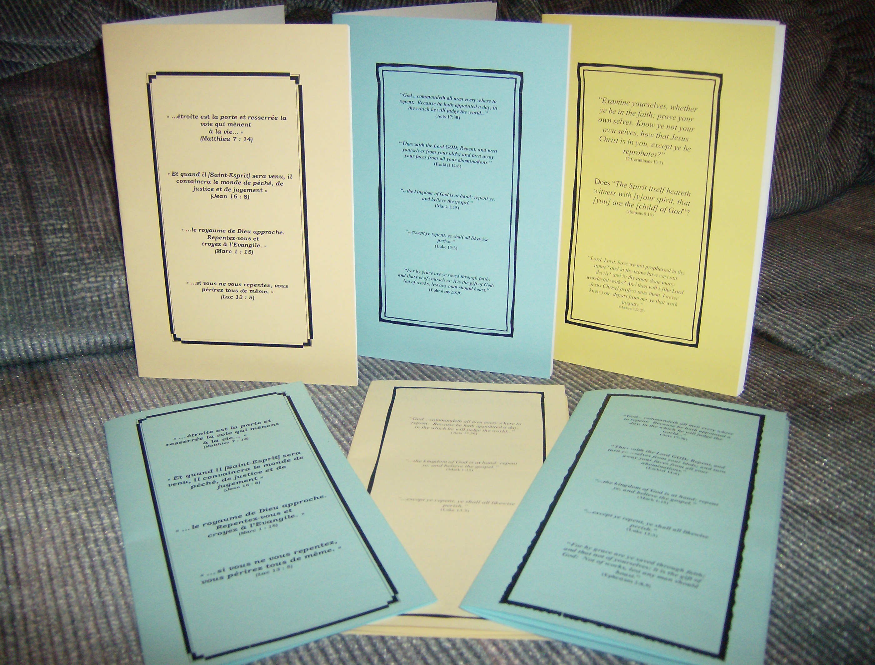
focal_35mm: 36
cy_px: 332
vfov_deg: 40.0
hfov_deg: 51.1
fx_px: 914
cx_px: 438
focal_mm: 6
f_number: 2.8
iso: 200
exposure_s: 1/60
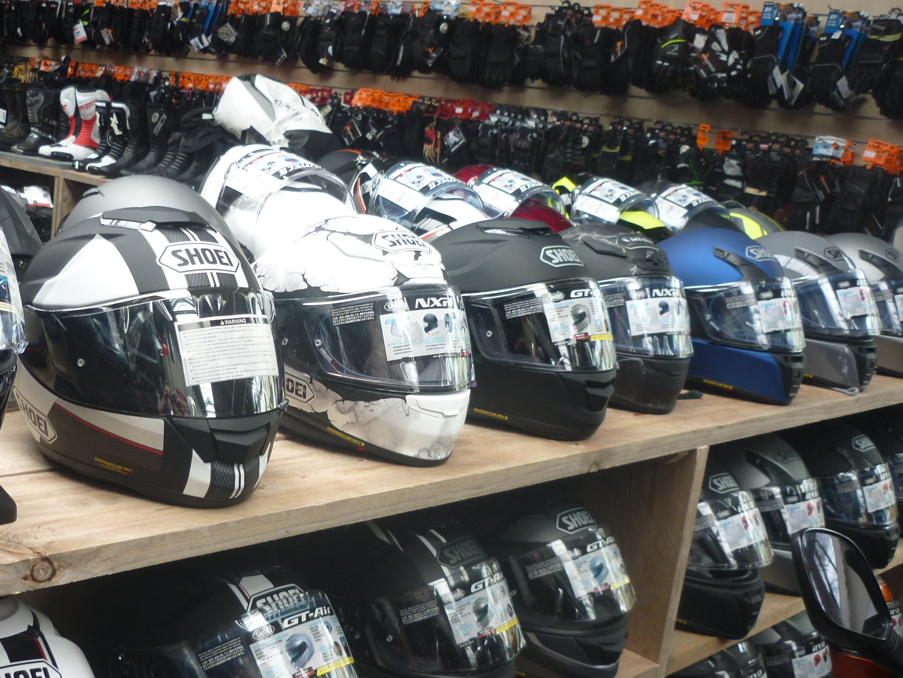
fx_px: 1148
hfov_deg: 42.4
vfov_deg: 32.9
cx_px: 304
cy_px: 371
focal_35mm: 44
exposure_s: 1/30
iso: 100
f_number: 2.8
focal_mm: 5.5
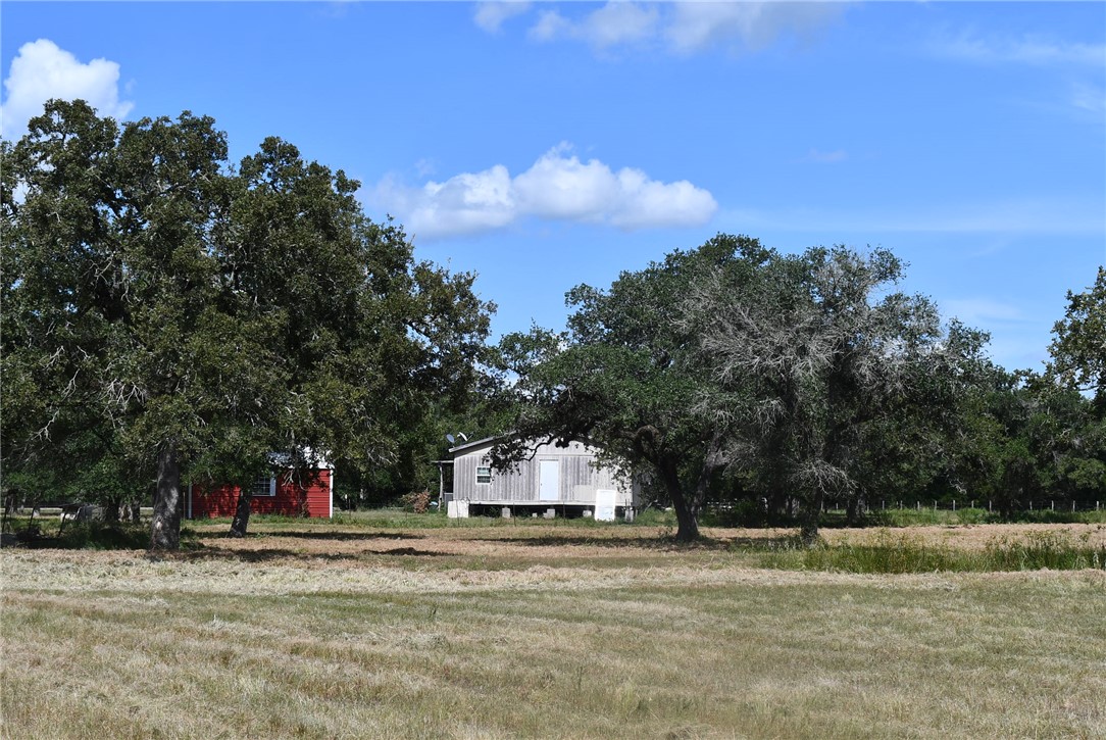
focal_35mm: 62
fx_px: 1907
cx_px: 553
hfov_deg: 32.4
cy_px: 370
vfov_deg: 22.0
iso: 100
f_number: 9
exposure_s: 1/320
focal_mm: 31
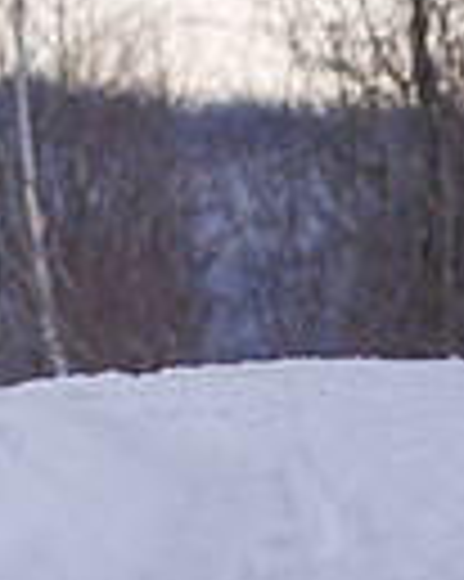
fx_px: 16928
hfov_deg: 1.6
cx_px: -155
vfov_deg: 2.0
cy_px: -103
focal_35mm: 985
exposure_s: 1/200
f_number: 3.5
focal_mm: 200
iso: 500
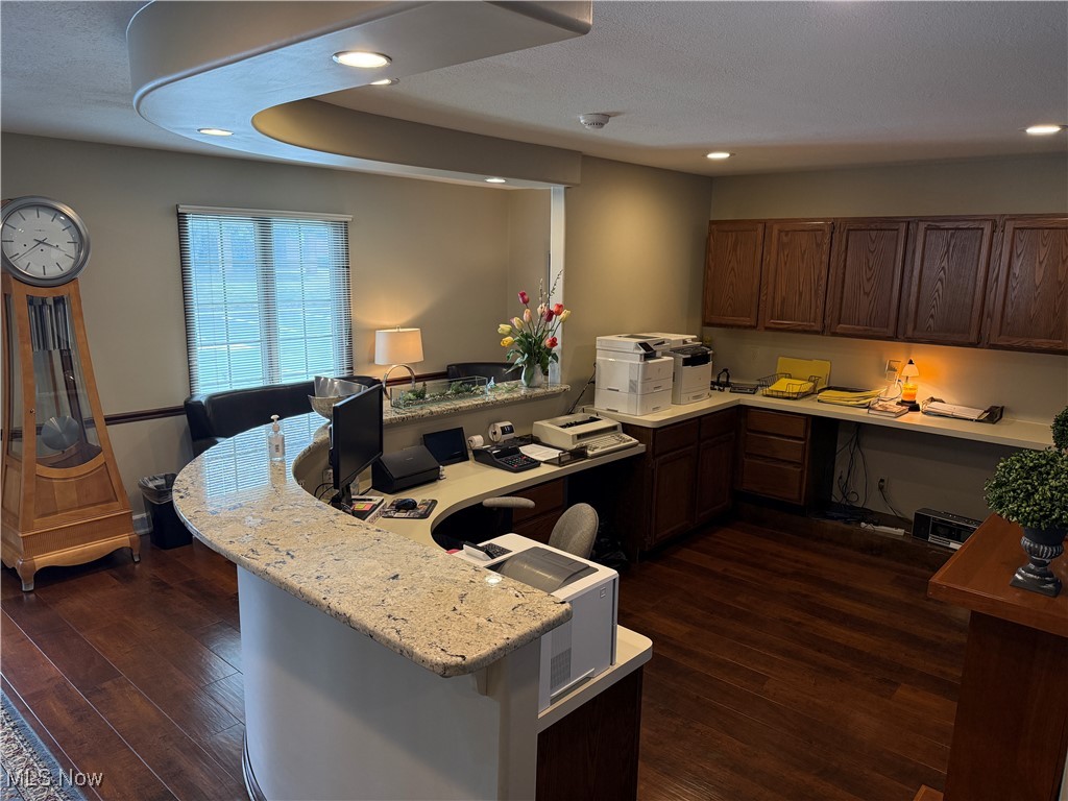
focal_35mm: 24
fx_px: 740
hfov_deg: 71.6
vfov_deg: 56.8
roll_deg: -1.2
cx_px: 534
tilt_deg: -11.0
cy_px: 400
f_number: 1.78
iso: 250
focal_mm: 6.76
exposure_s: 1/120
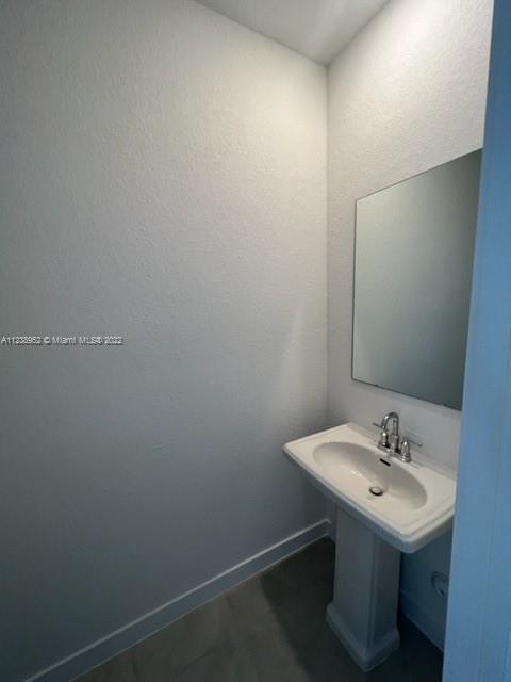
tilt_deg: -7.7
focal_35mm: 13
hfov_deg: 89.9
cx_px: 256
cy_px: 341
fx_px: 256
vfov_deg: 106.2
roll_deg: +0.8
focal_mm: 1.57
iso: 100
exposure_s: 1/122
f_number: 1.8
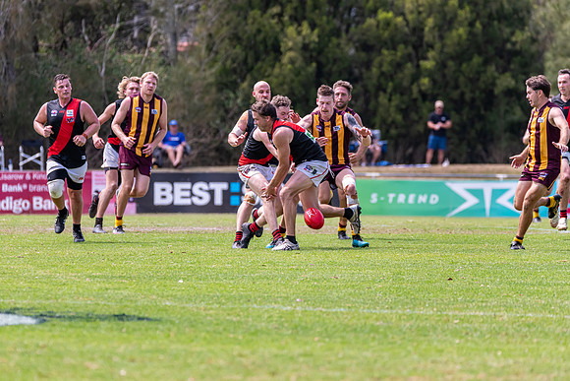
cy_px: 185
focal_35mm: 374
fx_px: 5927
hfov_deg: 5.5
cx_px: 271
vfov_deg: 3.7
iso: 800
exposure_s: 1/1600
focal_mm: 350
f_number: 6.3
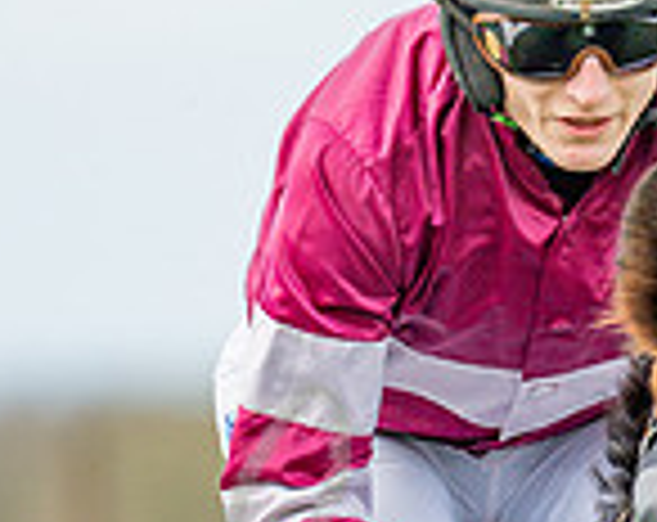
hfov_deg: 0.9
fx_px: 39930
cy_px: 698
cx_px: 1130
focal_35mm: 2059
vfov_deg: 0.7
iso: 200
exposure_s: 1/800
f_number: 4.5
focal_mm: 400
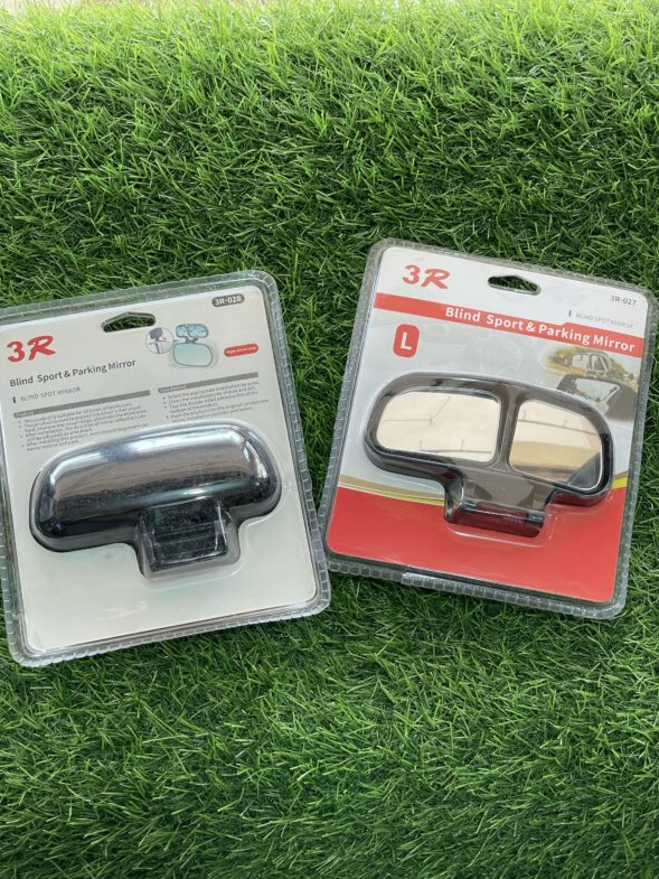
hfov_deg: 27.5
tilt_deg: -74.9
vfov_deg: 36.2
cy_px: 445
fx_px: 1345
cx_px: 326
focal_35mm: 53
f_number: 2
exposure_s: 1/100
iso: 125
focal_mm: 6
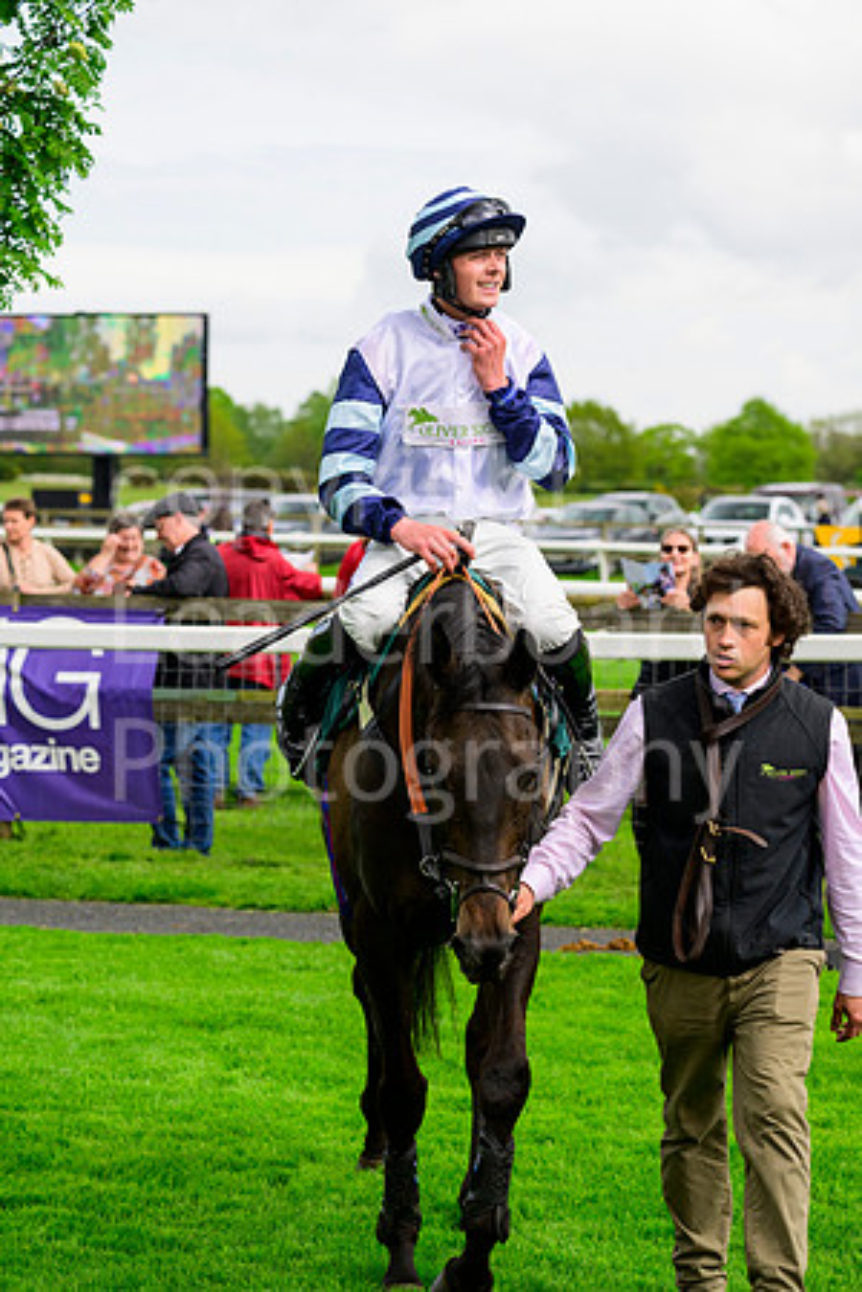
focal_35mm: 120
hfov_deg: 11.4
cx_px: 431
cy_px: 646
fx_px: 4310
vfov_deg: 17.1
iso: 1000
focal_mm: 120
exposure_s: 1/2000
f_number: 6.3
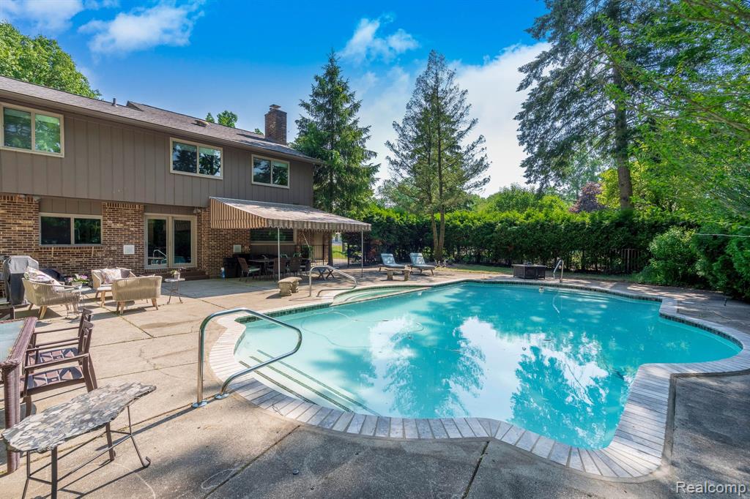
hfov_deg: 96.8
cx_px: 375
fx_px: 333
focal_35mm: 16
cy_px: 250
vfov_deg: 73.7
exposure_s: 1/4000
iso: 400
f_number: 7.1
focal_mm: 16
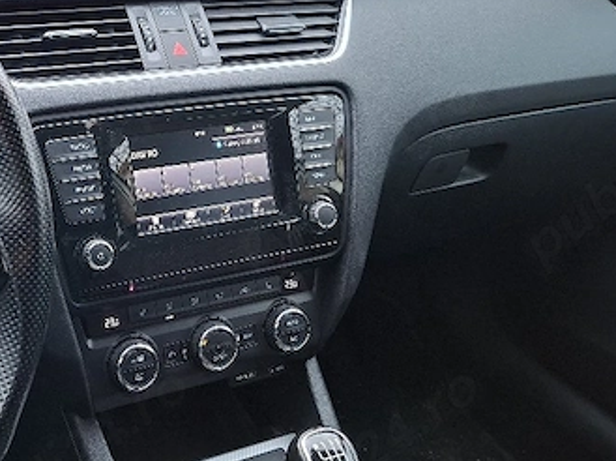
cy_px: 180
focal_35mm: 42
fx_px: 747
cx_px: 140
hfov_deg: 43.1
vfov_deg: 34.2
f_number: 1.8
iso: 320
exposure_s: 1/50
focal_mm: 5.54
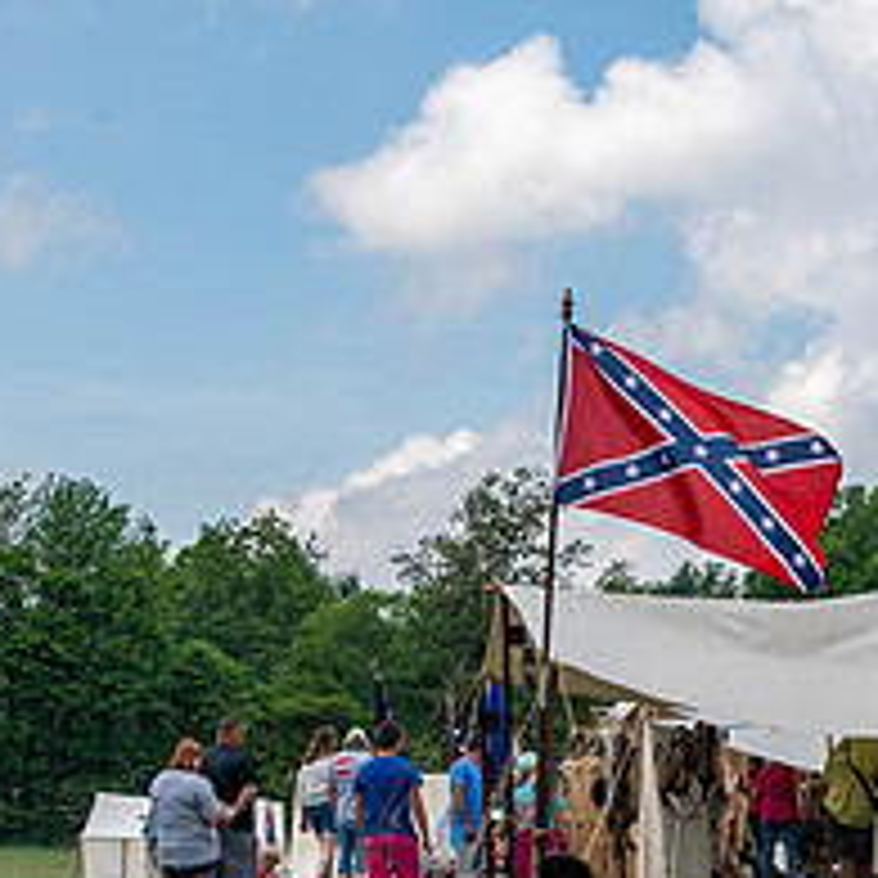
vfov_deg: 17.1
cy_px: 727
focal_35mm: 101
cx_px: 1067
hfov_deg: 16.5
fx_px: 2898
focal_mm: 40
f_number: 10
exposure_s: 1/160
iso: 64
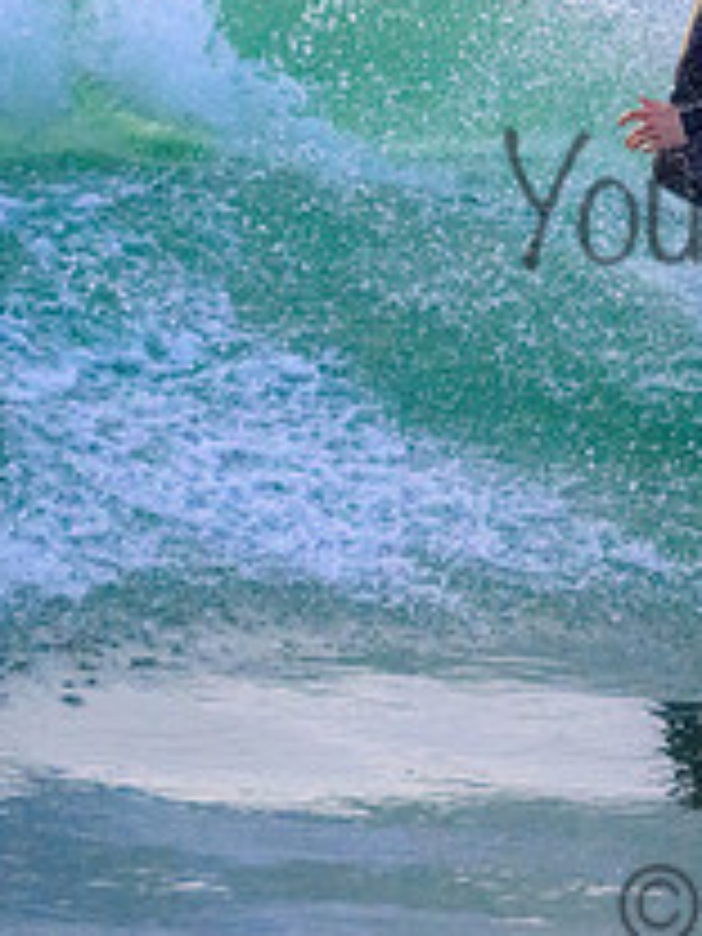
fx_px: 47103
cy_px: 160
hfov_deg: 0.9
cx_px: 968
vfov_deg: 1.1
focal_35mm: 1742
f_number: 11
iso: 5000
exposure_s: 1/1600
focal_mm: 650
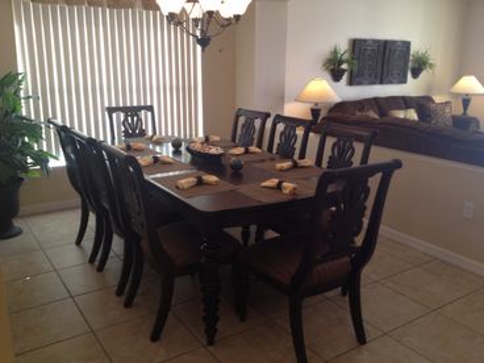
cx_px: 242
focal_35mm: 35
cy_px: 182
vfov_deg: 40.7
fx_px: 489
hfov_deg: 52.6
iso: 64
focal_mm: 4.28
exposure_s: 1/20
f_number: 2.4
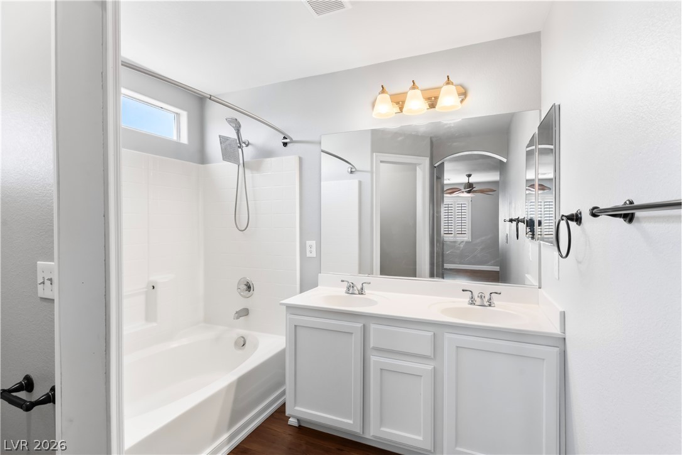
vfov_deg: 70.4
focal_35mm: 17
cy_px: 228
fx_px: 322
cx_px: 341
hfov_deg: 93.3
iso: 400
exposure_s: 1/200
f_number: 8
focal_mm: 17
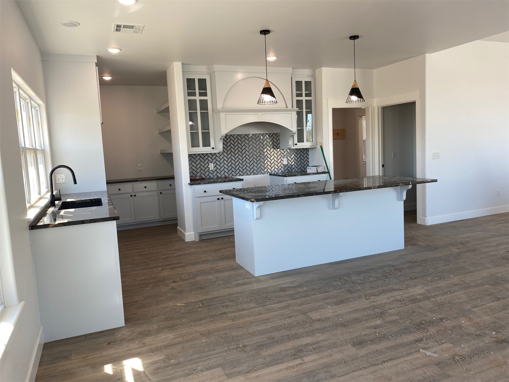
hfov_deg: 67.3
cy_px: 191
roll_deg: +2.2
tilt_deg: -7.3
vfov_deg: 53.1
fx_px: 382
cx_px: 254
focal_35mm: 26
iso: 40
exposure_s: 1/120
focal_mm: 4.25
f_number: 1.8
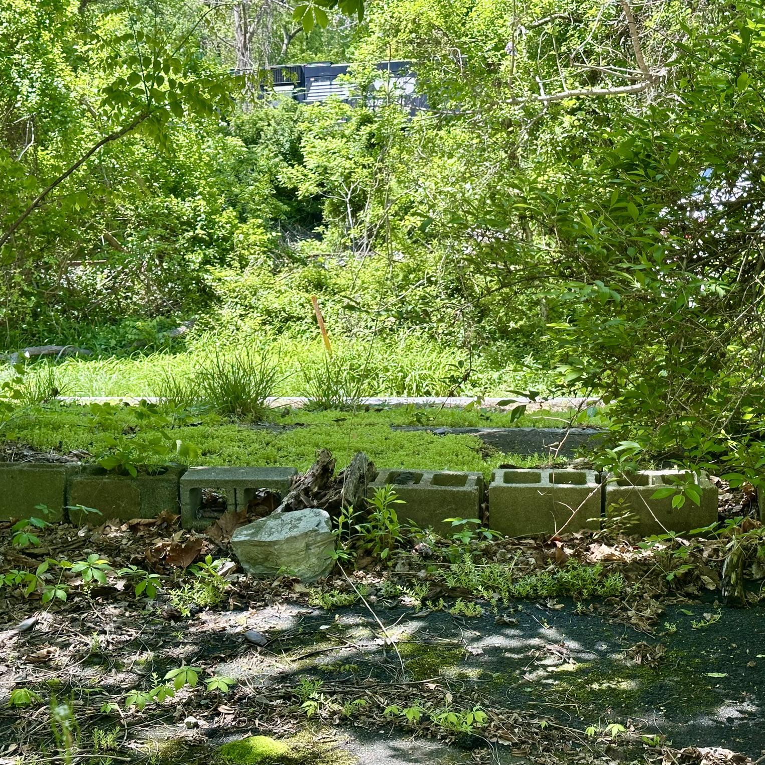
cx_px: 473
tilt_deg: +1.9
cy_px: 385
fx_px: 1425
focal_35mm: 57
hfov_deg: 29.9
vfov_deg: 30.0
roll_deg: +0.0
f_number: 1.78
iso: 64
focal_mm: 6.86
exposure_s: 1/496
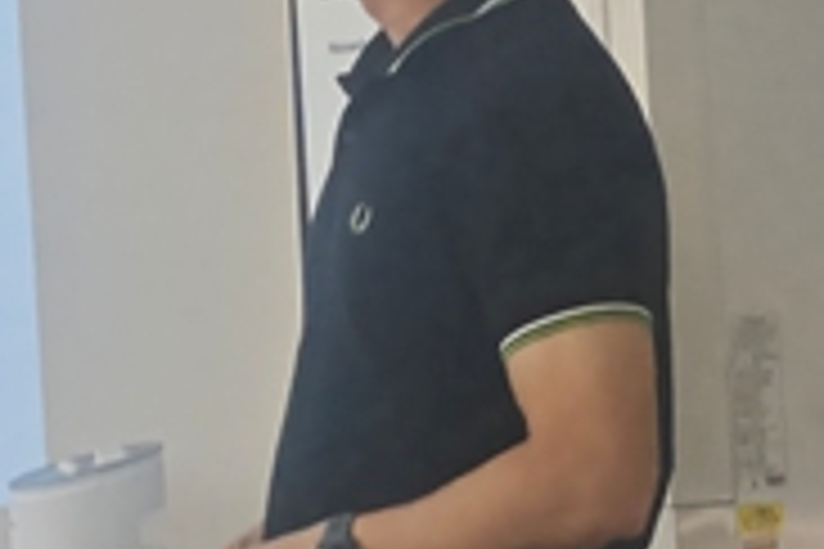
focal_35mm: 209
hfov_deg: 9.8
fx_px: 4783
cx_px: 297
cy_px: 284
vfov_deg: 6.6
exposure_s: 1/24
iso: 500
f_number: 1.62
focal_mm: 6.55
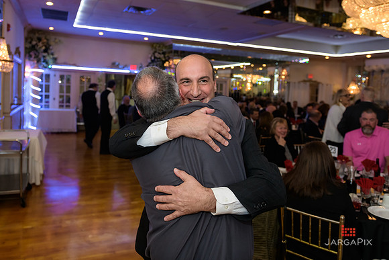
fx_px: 306
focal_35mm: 28
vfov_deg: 45.7
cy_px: 107
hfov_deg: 64.8
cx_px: 194
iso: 1000
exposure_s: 1/125
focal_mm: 24
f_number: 3.2
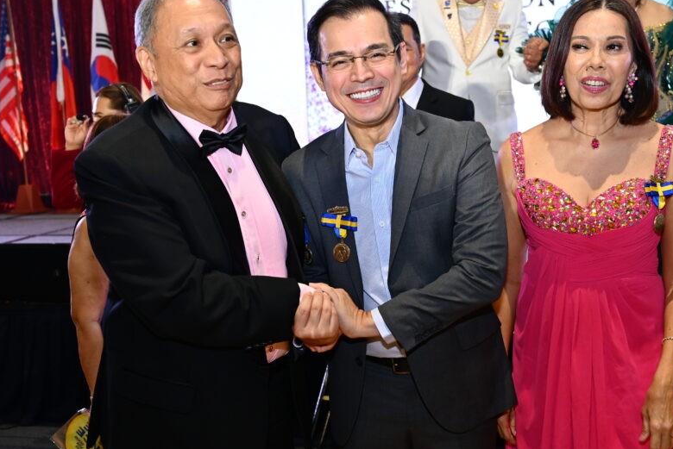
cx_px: 393
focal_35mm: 43
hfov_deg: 45.6
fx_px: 798
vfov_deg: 31.5
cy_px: 217
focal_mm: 32.5
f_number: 4
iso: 1000
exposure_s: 1/200
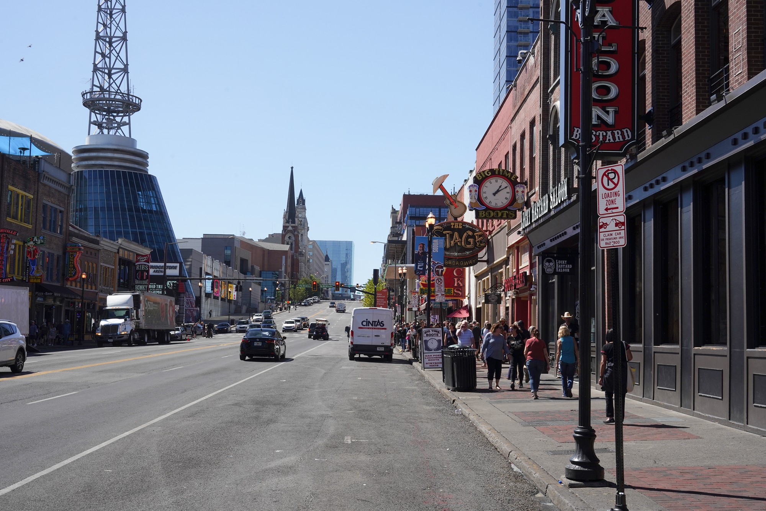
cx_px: 383
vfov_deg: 33.4
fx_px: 851
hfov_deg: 48.5
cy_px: 256
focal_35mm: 40
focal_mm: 40
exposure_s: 1/100
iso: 400
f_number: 16
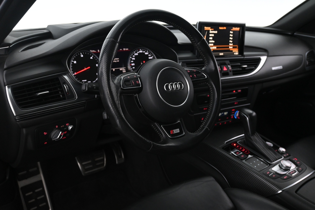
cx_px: 158
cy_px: 105
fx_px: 289
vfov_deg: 40.0
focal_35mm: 33
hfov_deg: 57.2
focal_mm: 22
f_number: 4
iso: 2000
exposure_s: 1/40
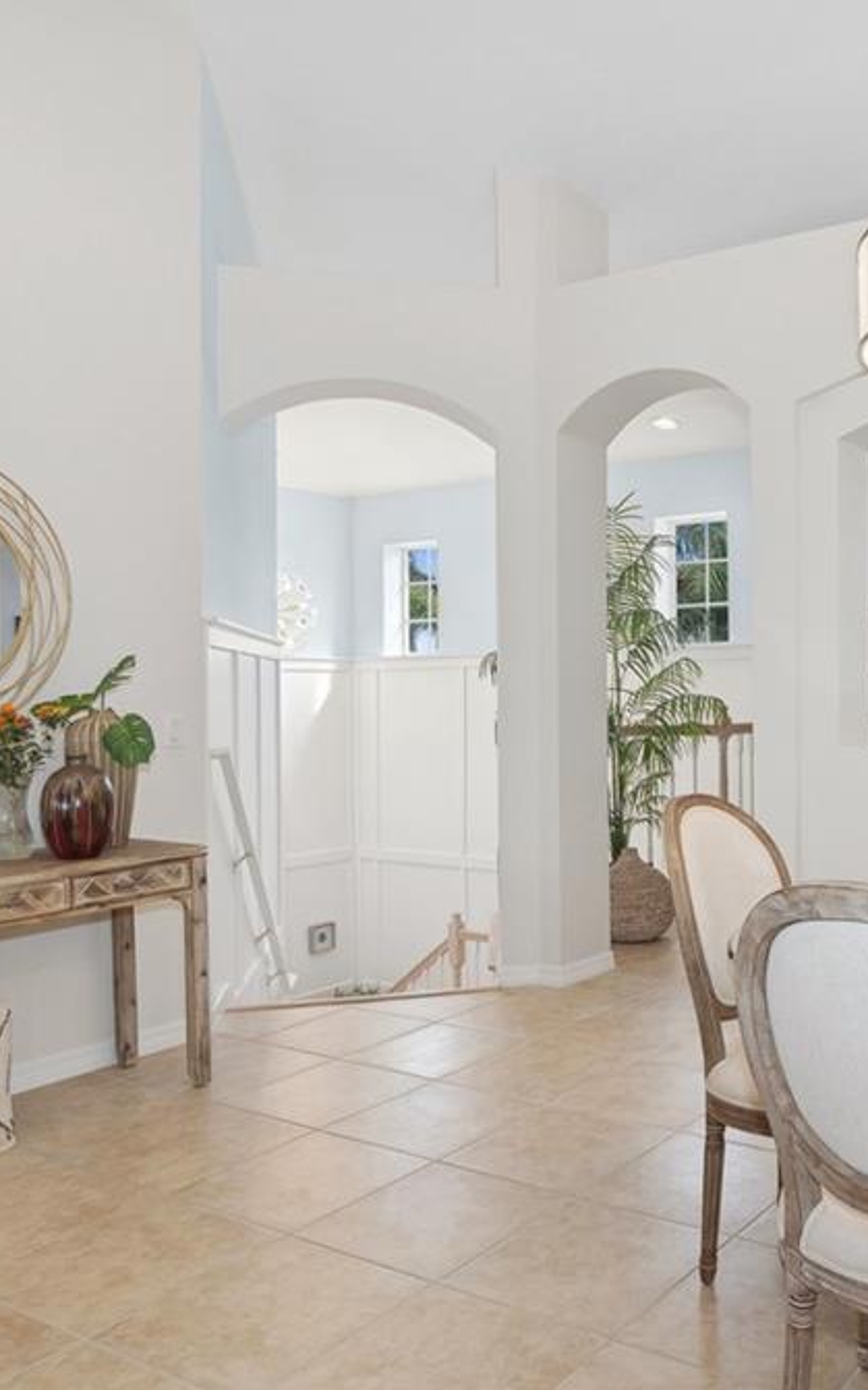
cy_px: 688
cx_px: 808
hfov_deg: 40.5
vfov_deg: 66.5
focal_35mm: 28
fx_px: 1060
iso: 200
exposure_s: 1/80
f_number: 8
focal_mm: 12
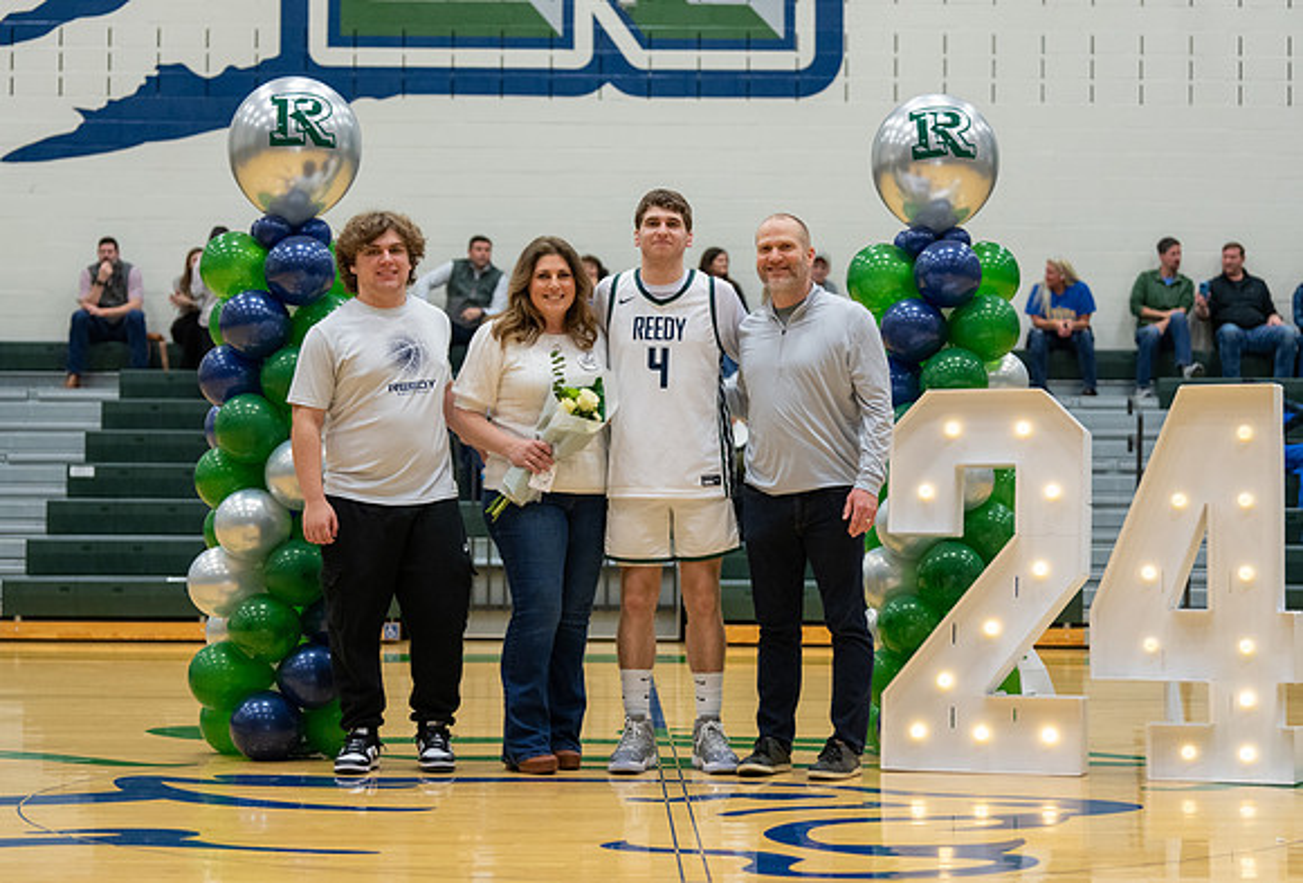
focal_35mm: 73
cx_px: 629
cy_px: 439
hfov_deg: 27.7
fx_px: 2645
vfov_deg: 19.0
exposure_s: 1/320
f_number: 2.8
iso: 3200
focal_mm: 70
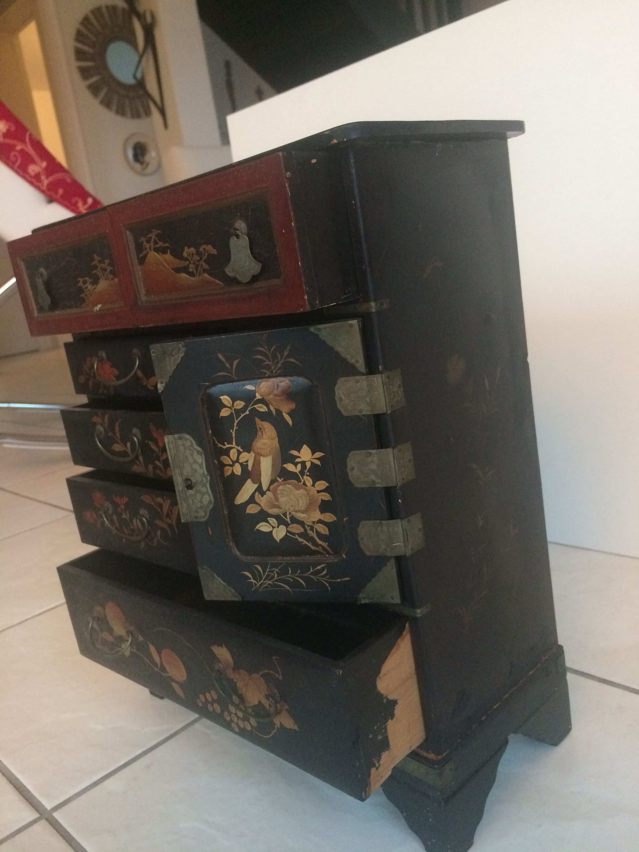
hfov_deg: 48.2
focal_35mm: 29
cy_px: 426
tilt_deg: -14.9
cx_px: 320
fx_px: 714
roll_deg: +8.6
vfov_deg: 61.7
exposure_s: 1/20
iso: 250
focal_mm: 4.15
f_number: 2.2
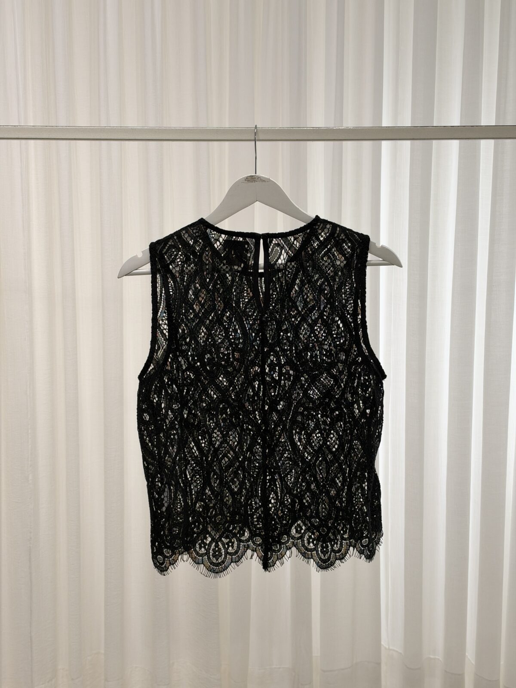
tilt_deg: -6.6
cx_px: 258
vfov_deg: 39.7
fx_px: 954
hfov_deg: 30.3
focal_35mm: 48
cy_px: 344
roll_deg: -0.2
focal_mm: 6.93
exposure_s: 1/121
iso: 50
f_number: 1.8
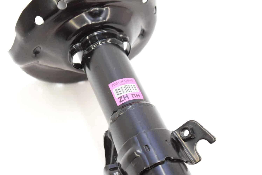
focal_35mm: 82
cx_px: 131
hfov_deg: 24.6
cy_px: 88
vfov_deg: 16.6
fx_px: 601
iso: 400
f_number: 5.6
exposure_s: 1/80
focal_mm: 55
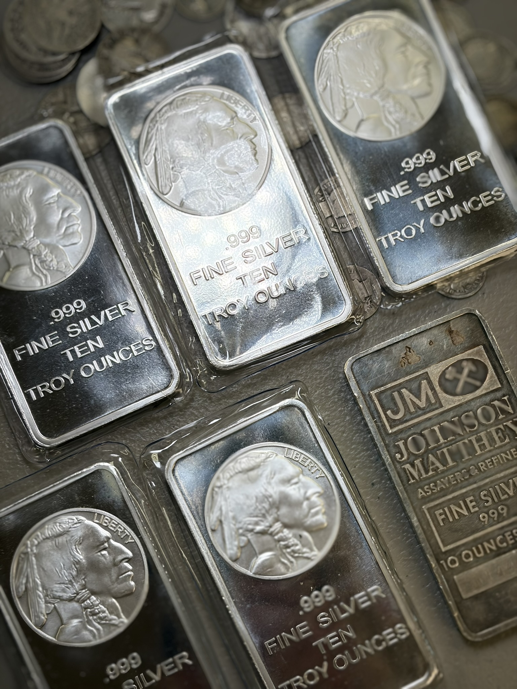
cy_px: 344
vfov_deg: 36.8
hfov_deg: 28.0
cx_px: 258
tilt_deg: -83.8
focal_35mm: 52
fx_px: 1036
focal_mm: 5.96
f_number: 1.6
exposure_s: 1/397
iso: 40
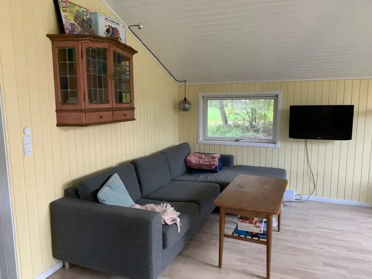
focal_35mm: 26
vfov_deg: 53.1
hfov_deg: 67.3
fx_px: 279
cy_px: 140
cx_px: 186
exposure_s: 1/50
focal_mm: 4.25
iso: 200
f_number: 1.8
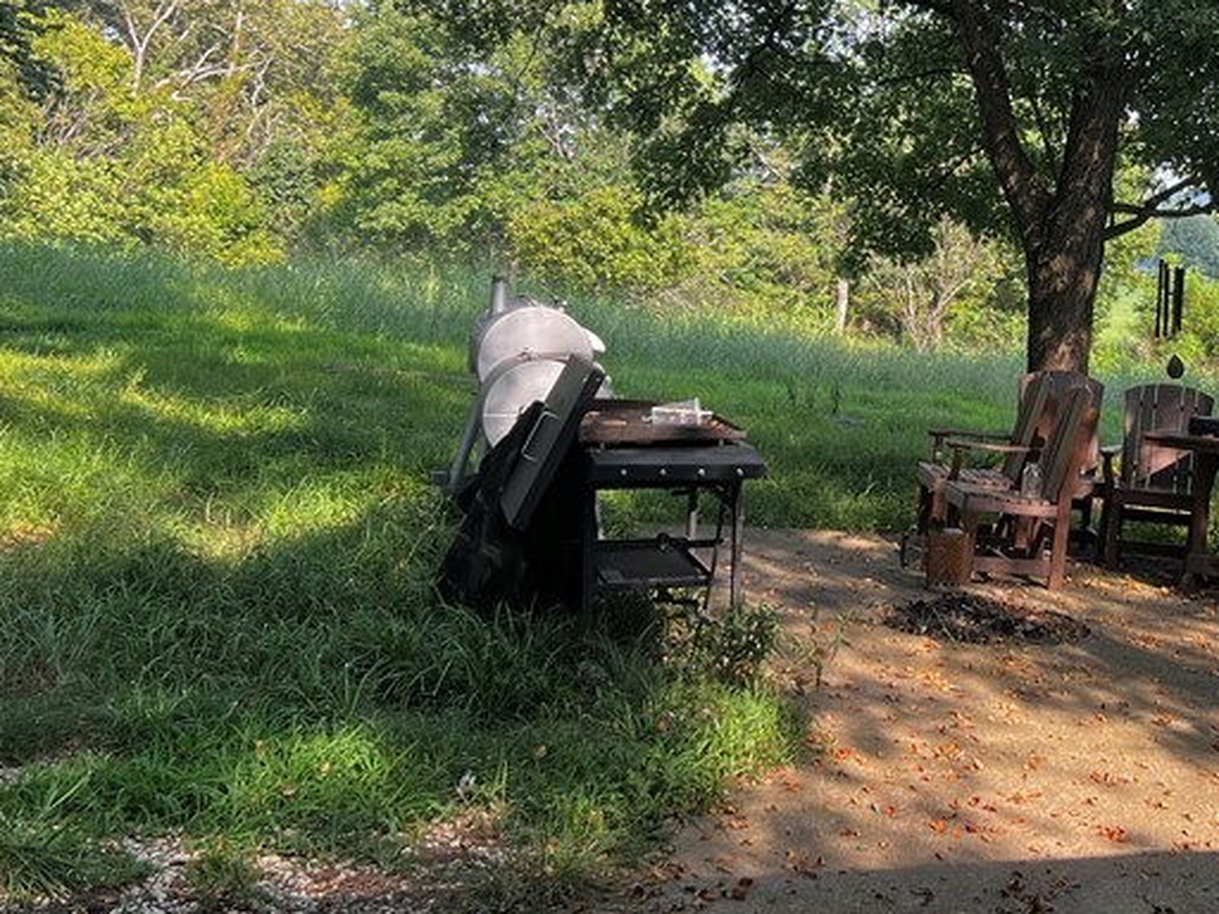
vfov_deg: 27.9
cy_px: 326
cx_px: 1093
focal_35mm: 52
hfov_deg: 34.8
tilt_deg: -2.5
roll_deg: -1.8
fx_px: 1831
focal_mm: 5.7
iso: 50
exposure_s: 1/526
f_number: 1.5
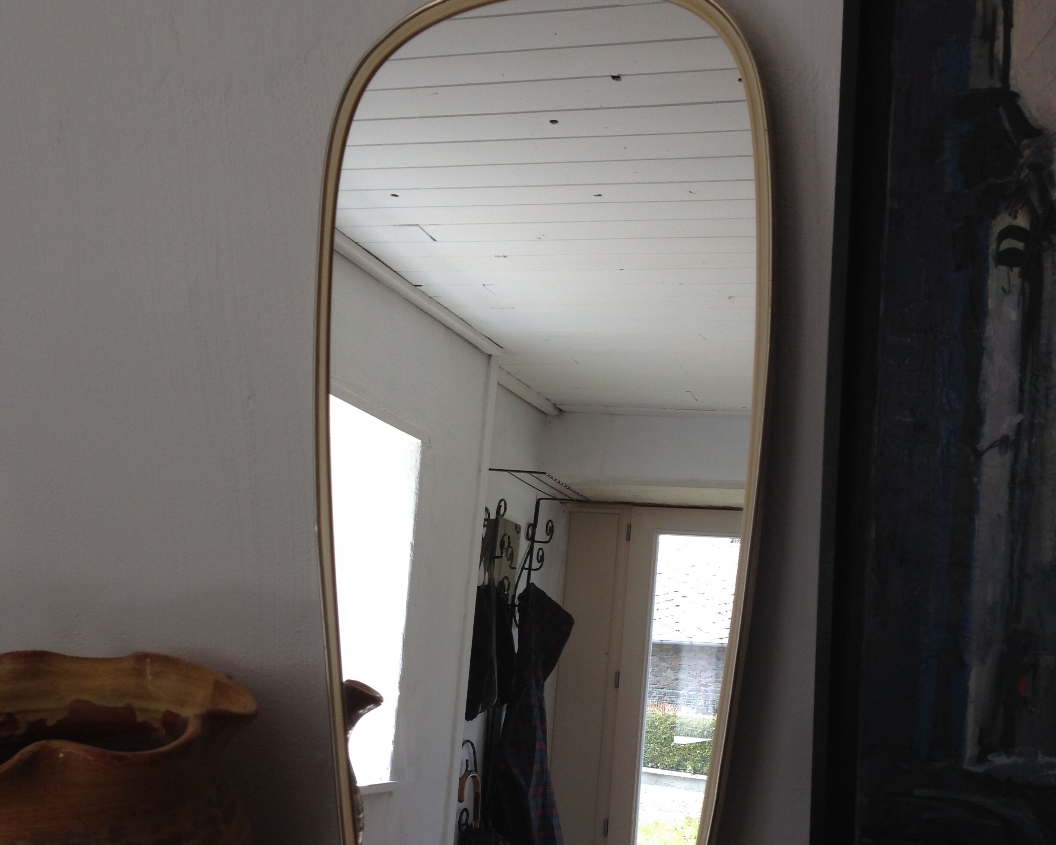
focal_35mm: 43
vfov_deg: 34.3
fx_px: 1344
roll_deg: +0.1
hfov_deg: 42.9
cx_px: 528
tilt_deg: -7.4
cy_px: 615
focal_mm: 4.12
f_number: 2.4
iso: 50
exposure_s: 1/143
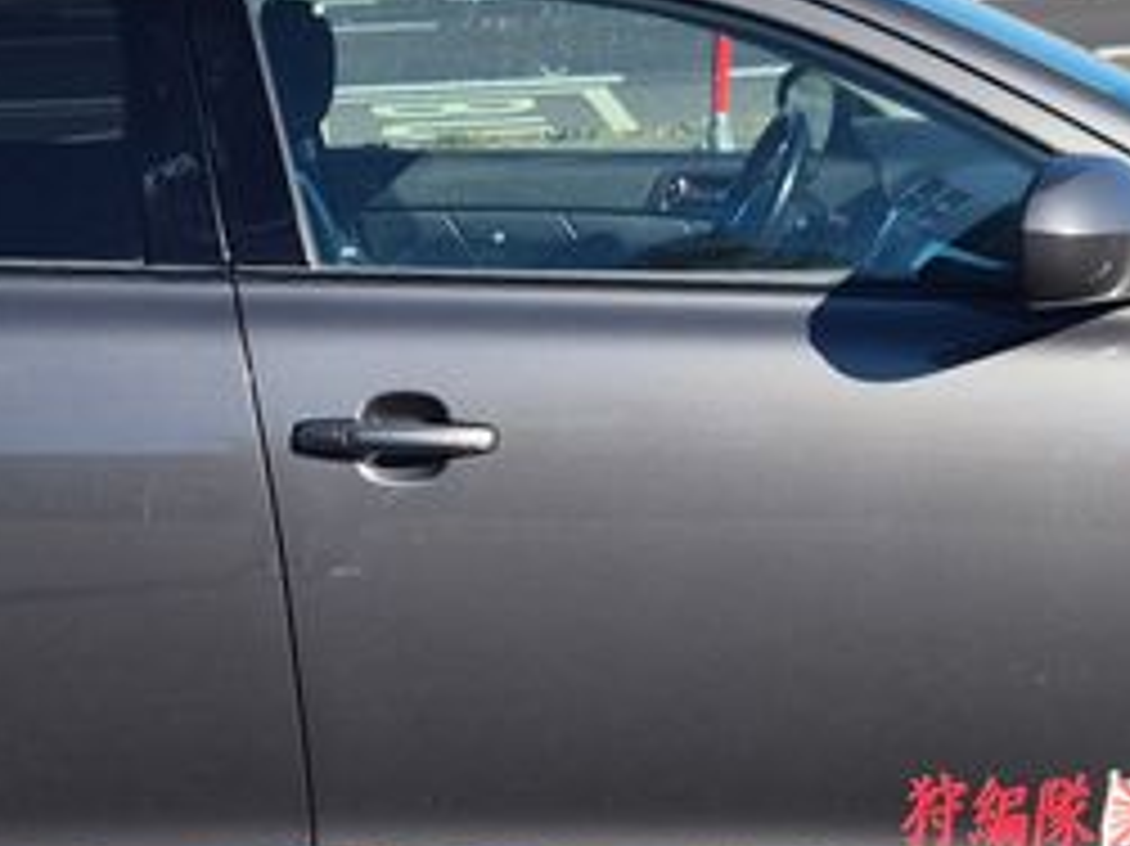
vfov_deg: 15.7
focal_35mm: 94
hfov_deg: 20.8
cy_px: 544
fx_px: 3067
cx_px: 396
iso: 25
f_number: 1.8
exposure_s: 1/1340
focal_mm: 5.4
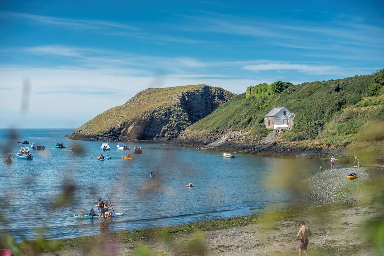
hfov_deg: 39.6
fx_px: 533
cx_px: 192
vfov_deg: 27.0
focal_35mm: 50
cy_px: 128
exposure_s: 1/1250
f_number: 2.8
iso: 50
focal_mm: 50
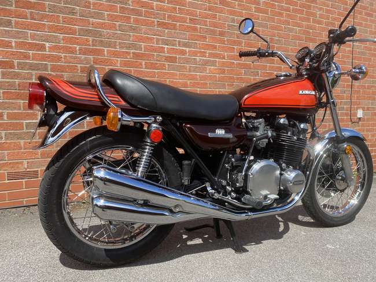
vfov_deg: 53.1
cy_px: 141
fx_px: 283
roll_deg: +1.1
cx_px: 188
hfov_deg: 67.3
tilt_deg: -5.1
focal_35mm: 26
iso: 32
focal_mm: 4.25
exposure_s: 1/1701
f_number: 1.8
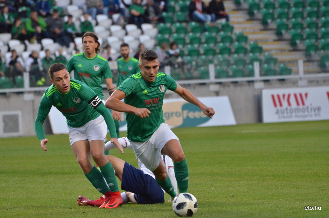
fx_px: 3283
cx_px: 164
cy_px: 109
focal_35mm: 360
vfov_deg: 3.8
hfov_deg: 5.7
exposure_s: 1/1000
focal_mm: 240
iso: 2500
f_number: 5.3
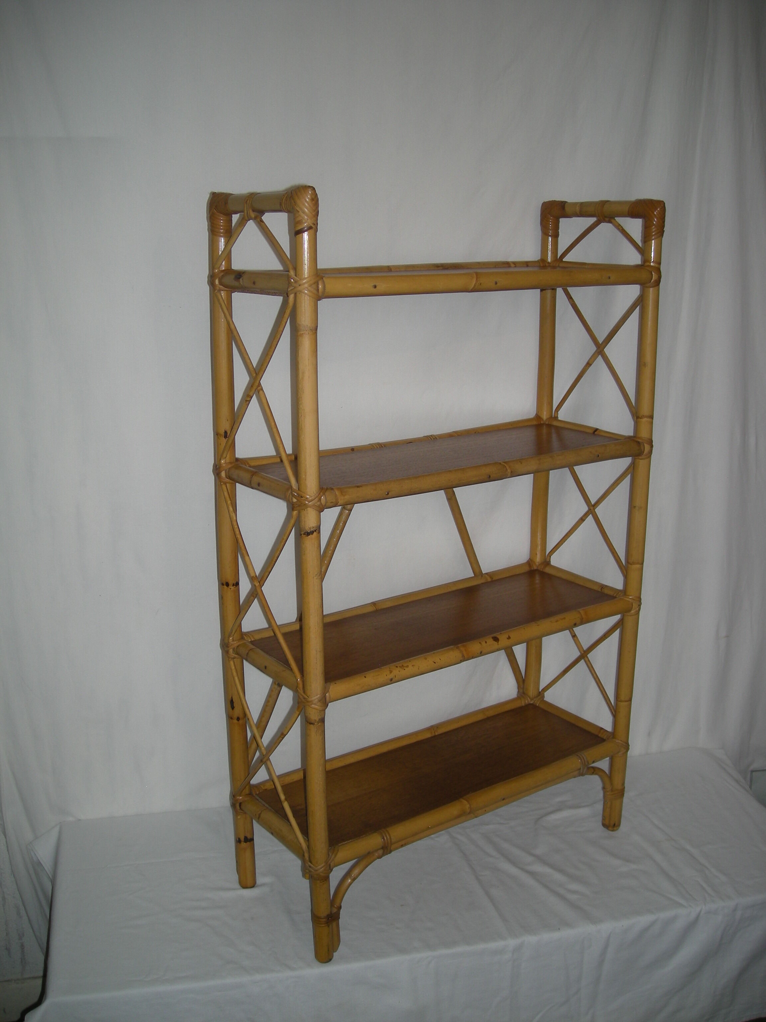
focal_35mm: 35
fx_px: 1033
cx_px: 383
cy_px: 511
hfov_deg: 40.7
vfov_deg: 52.6
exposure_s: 1/49.7
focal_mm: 5.7
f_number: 2.8
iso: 50
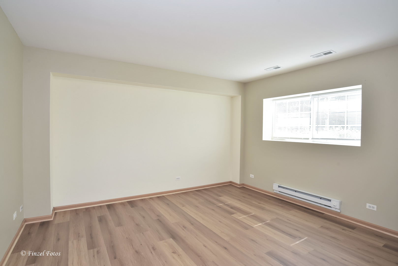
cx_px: 199
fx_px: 199
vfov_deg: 67.4
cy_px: 133
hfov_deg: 90.0
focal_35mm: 18
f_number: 8
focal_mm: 18
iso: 320
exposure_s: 1/60
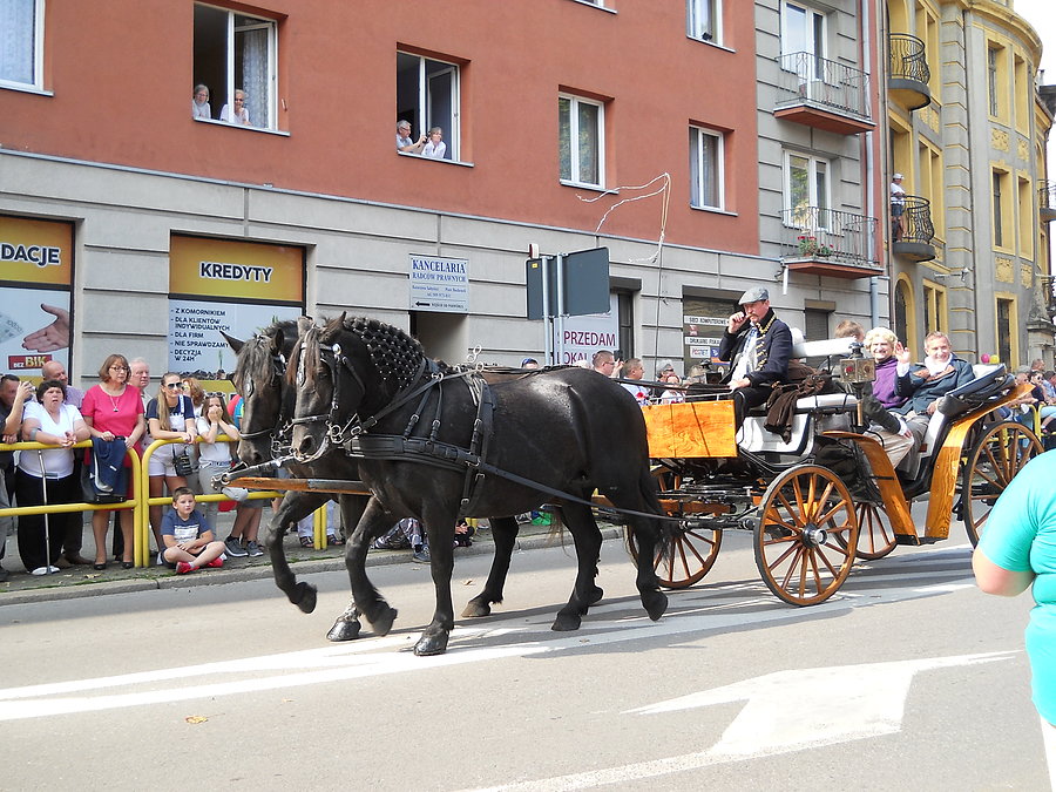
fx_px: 1251
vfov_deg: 35.1
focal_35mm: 41
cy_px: 396
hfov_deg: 45.8
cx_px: 528
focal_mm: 6.72
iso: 80
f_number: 3.1
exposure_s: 1/160
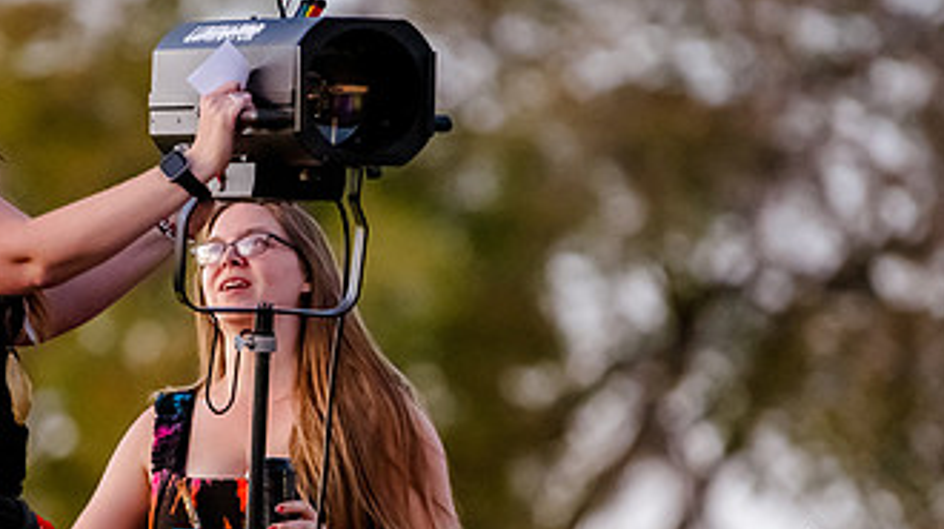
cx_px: 361
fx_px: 11305
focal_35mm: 452
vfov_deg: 2.7
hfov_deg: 4.8
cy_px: 423
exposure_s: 1/125
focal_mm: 200
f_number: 2.8
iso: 6400
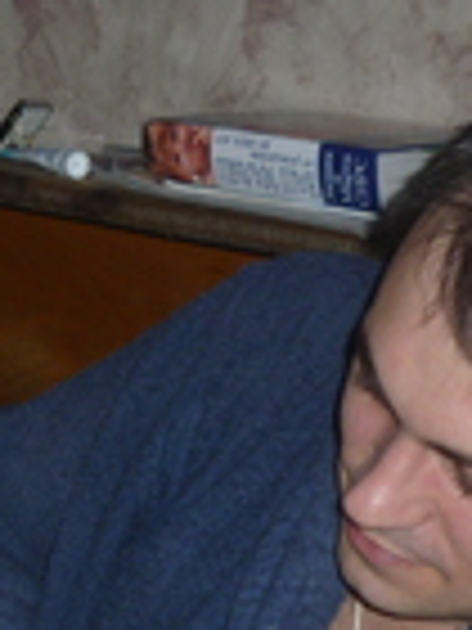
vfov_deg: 18.2
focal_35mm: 106
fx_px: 1927
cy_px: 585
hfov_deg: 13.3
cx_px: -193
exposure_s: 1/125
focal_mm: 5.5
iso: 100
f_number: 2.8
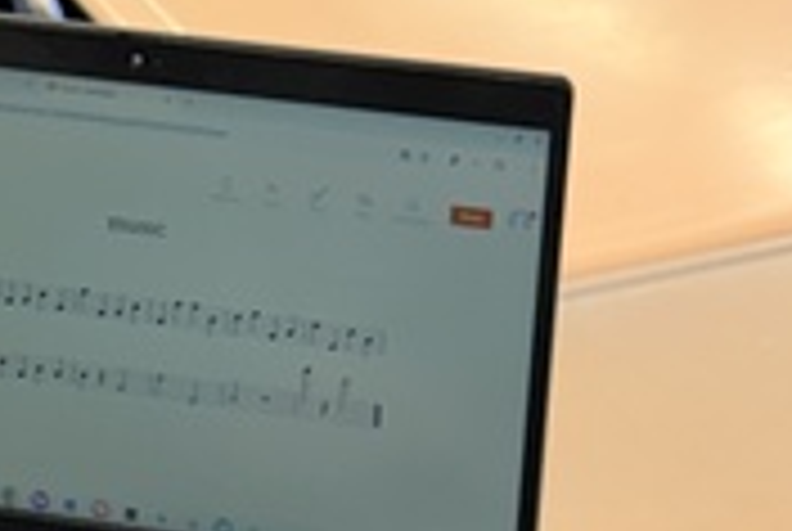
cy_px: 824
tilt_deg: -35.5
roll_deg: +0.9
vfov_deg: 9.2
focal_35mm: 145
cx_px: 238
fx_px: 3195
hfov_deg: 14.1
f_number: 1.78
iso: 160
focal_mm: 6.76
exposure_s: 1/120
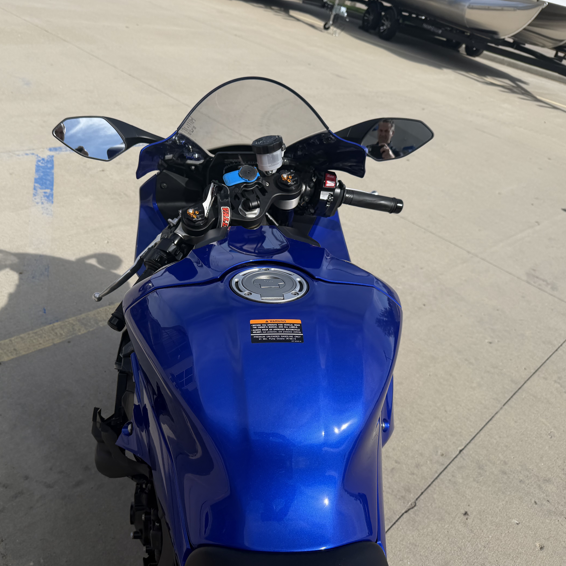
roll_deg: -9.2
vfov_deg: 55.6
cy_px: 287
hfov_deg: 55.2
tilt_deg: -33.9
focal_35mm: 29
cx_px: 225
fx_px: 536
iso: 80
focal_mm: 6.76
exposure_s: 1/4405
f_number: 1.78
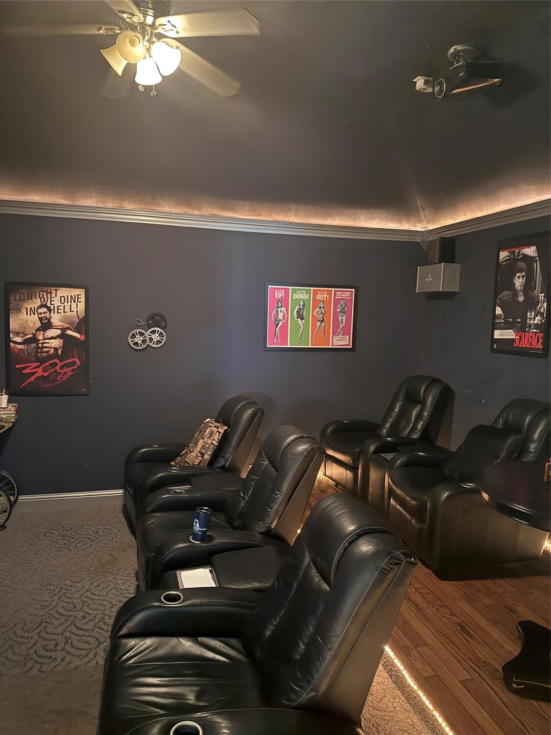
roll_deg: -1.1
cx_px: 276
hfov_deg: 56.8
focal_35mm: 24
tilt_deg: -6.8
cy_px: 368
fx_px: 509
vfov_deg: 71.6
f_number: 1.78
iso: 1600
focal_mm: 6.76
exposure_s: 1/24
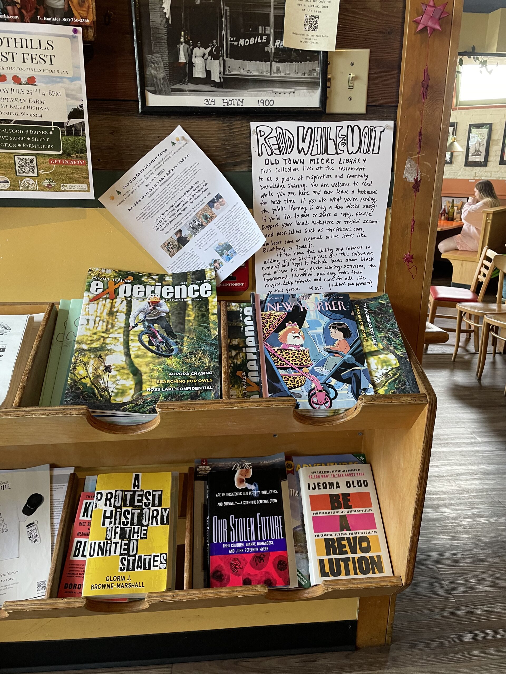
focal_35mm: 26
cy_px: 337
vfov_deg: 67.3
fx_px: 507
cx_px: 253
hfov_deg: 53.1
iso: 160
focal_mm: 4.2
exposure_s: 1/60
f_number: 1.6
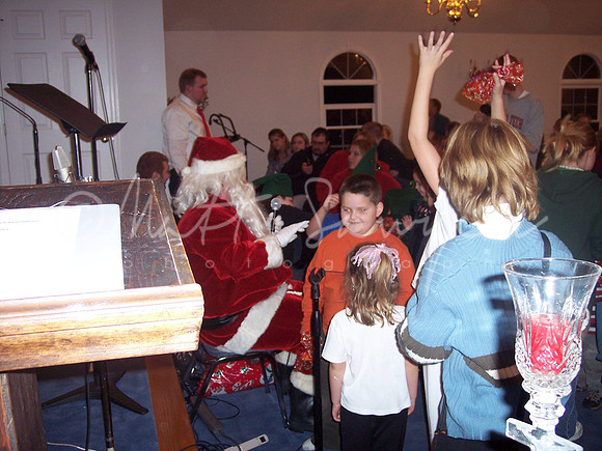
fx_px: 678
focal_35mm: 39
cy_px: 226
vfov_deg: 36.8
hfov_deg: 47.9
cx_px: 301
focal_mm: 8
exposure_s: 1/60
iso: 140
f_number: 2.8
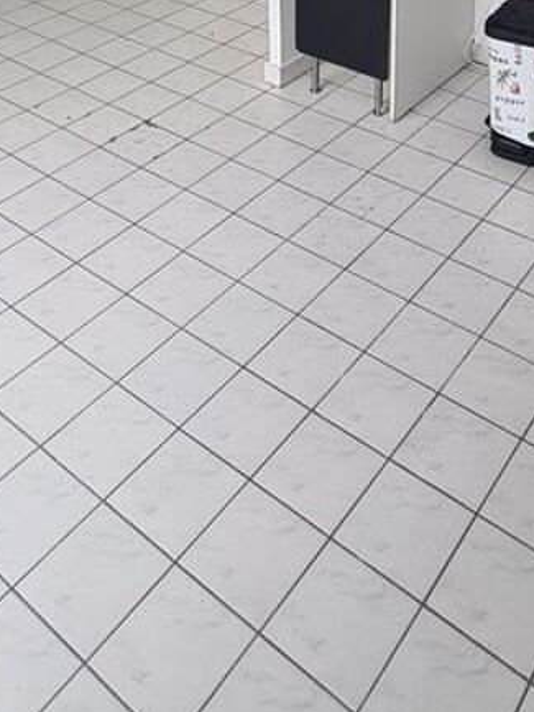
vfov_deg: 33.5
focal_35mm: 40
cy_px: -223
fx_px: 822
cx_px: 337
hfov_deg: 35.8
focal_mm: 2.2
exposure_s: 1/100
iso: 64
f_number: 2.2
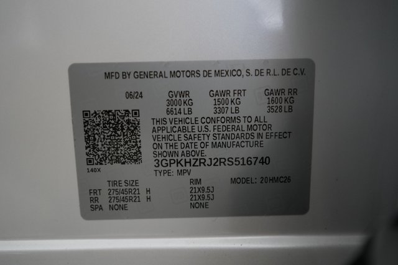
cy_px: 132
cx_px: 199
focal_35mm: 28
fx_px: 309
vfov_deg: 46.4
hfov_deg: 65.5
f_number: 2.8
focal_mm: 28
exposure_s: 1/60
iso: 2000
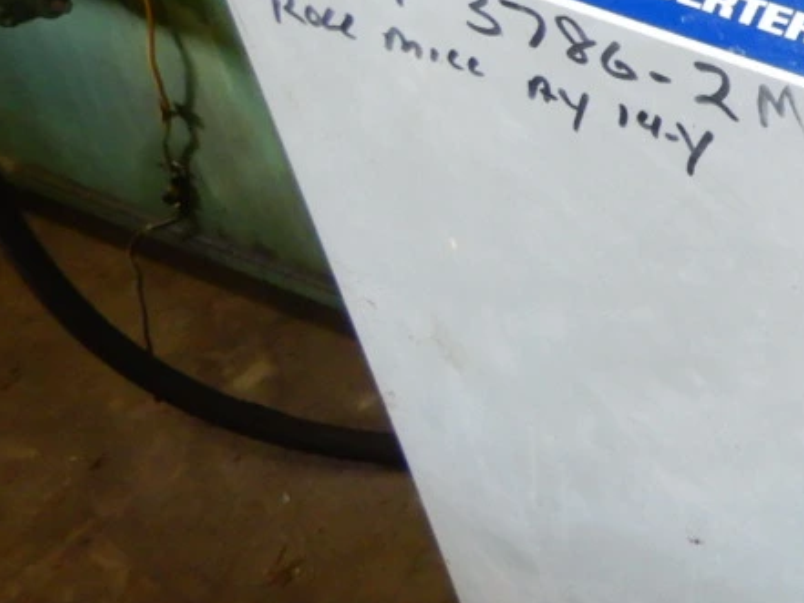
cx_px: 1283
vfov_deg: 16.3
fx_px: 2021
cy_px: -120
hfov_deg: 19.1
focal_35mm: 87
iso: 320
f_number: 2.8
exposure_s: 1/30
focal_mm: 4.3
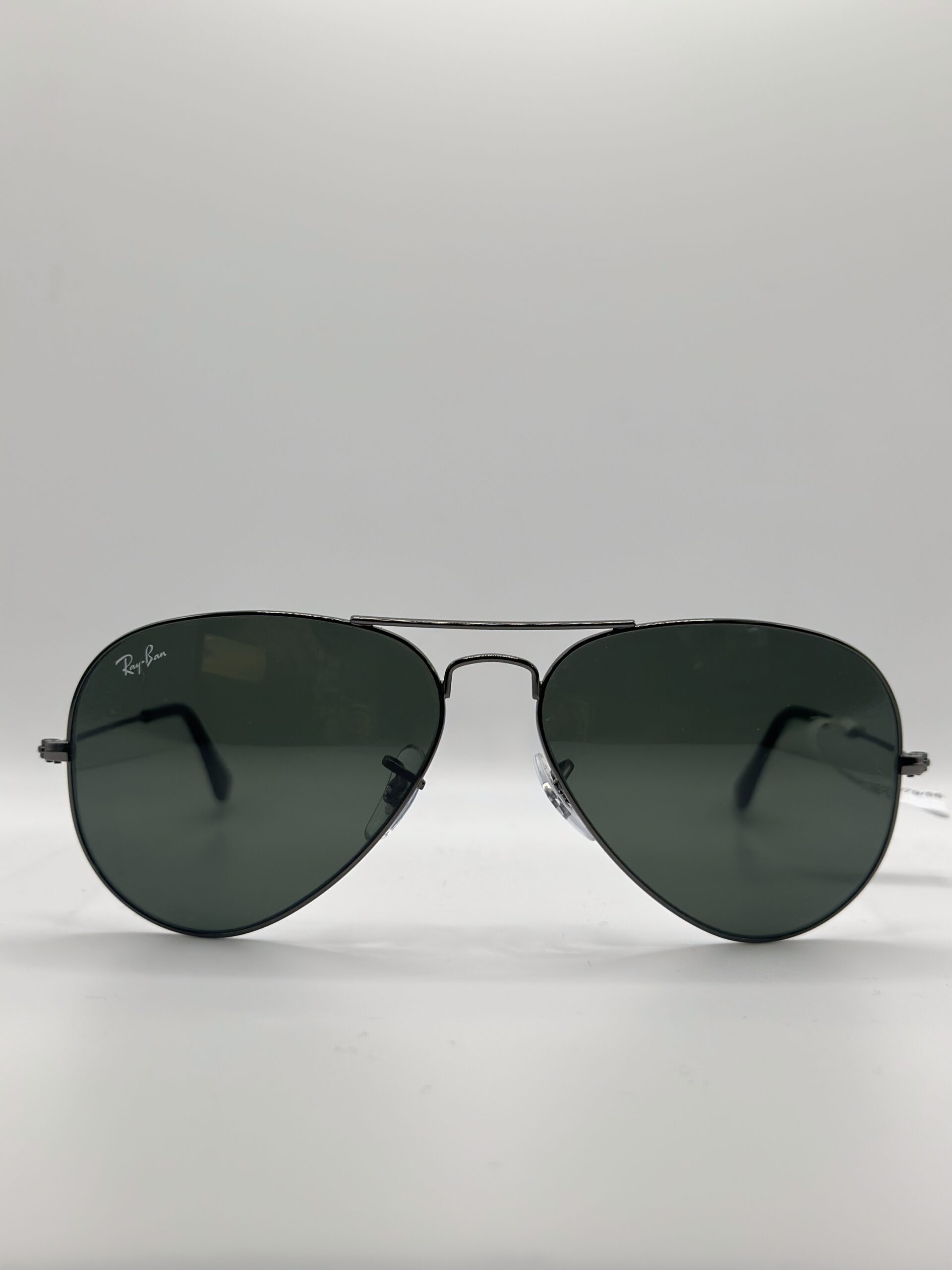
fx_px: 1760
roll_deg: -1.2
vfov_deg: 39.7
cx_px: 476
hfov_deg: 30.3
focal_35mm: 48
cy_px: 635
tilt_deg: -10.4
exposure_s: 1/676
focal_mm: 6.86
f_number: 1.78
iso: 80
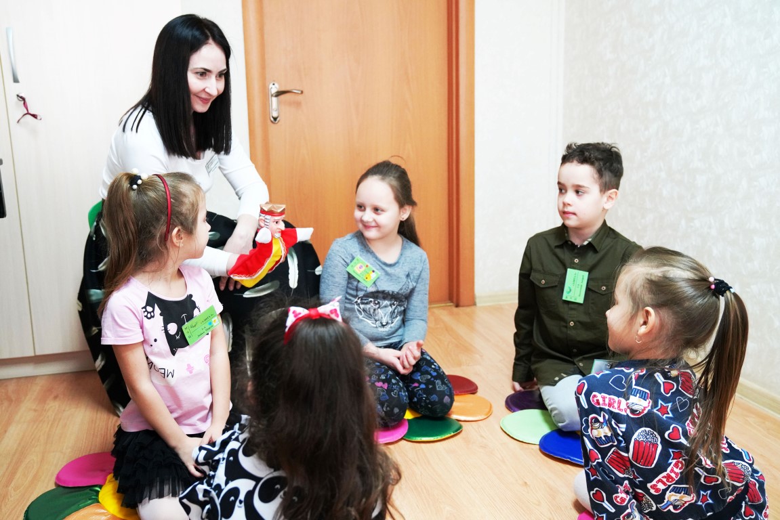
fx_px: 737
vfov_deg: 38.9
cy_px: 260
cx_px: 390
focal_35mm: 34
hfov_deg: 55.8
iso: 4000
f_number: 4
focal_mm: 34
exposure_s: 1/160
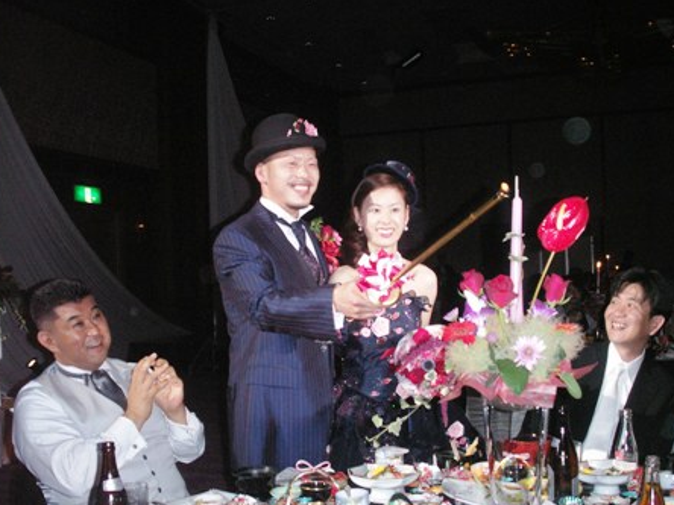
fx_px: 779
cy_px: 268
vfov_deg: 35.9
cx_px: 342
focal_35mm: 40
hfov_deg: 46.8
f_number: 3.5
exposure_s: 1/40
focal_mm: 7.7
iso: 160
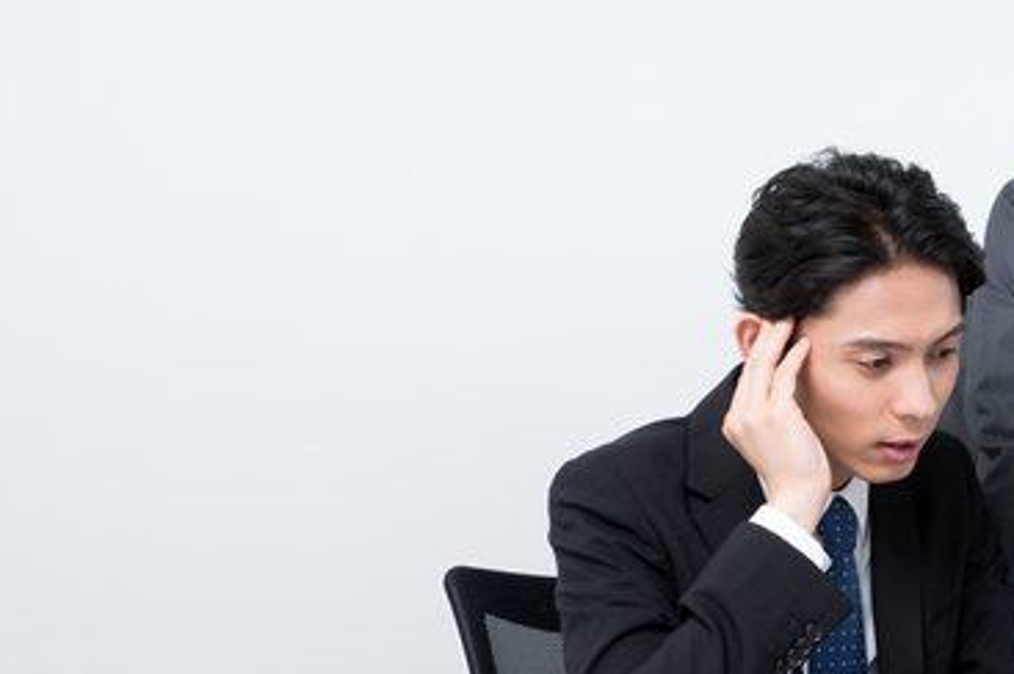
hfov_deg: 31.6
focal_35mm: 61
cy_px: 337
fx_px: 1717
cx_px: 876
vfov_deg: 22.2
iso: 160
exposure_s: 1/125
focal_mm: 35
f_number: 9
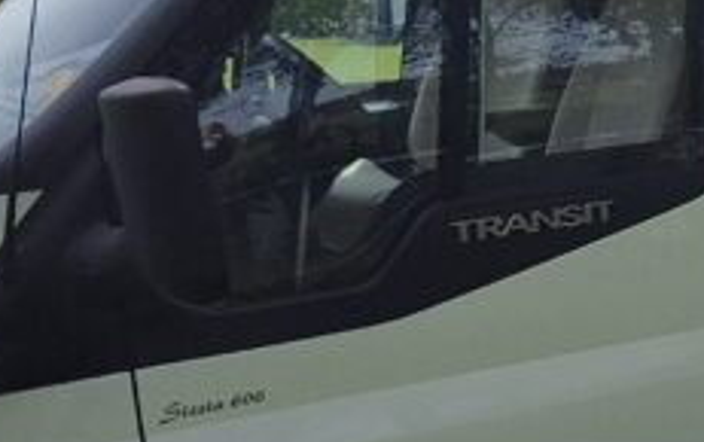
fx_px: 1172
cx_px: 734
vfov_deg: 21.3
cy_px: 186
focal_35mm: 61
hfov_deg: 30.6
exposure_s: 1/3904
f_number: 2.2
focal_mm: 2.2
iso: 50
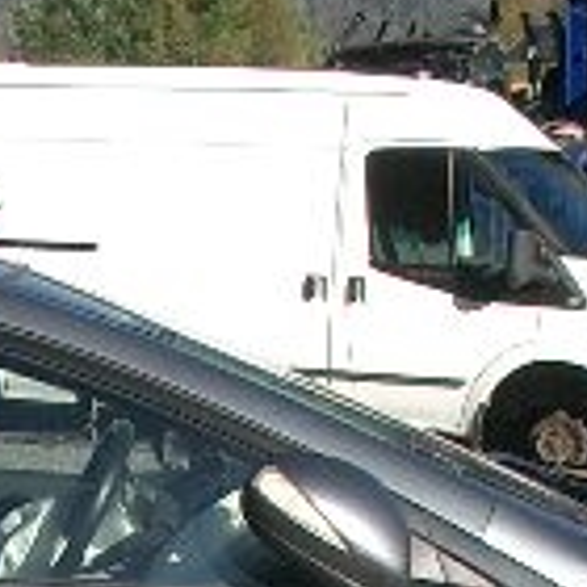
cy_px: 939
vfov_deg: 11.7
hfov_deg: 12.0
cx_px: -197
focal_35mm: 141
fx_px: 2705
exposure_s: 1/400
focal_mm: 5.8
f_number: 4.3
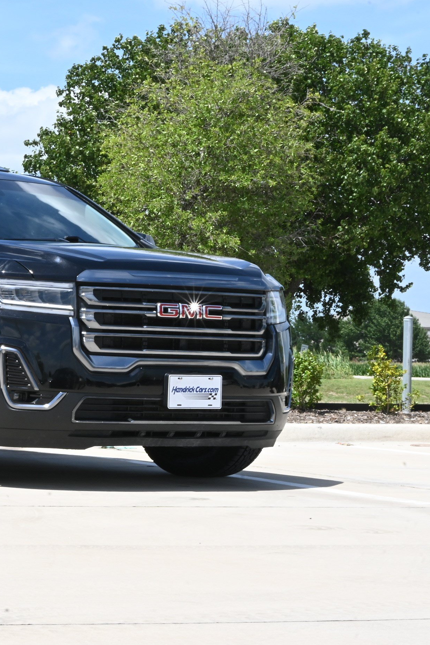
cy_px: 322
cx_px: -42
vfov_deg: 19.6
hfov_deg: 12.9
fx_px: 1864
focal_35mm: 104
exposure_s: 1/60
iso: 400
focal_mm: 46
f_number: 32
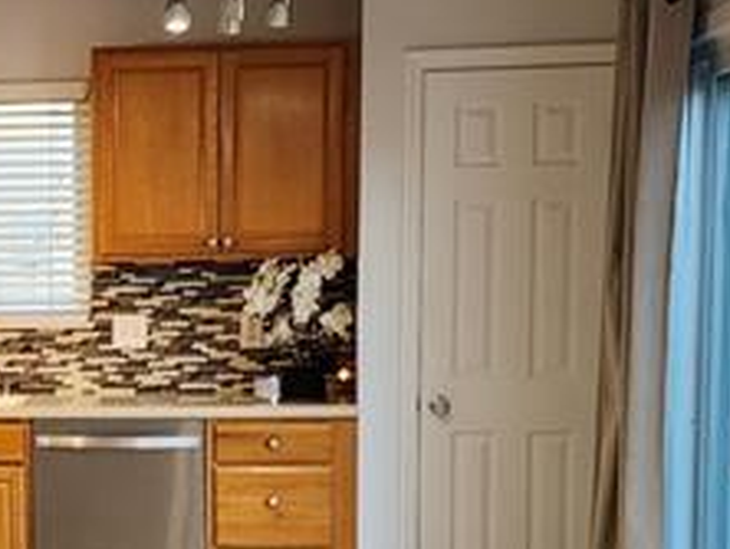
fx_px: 2238
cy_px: 464
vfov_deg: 13.9
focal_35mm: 106
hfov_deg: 17.9
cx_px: -46
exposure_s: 1/120
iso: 160
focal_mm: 6.4
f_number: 1.8
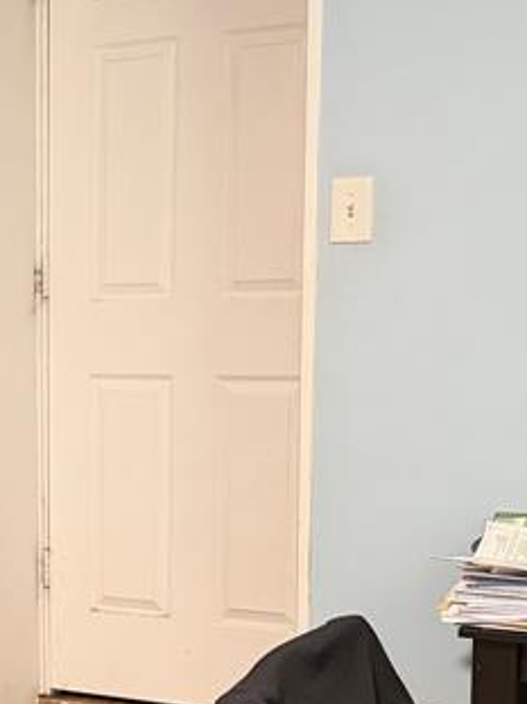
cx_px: -167
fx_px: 1605
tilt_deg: -9.4
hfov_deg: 17.4
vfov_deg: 24.4
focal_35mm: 79
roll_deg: +2.7
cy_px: 534
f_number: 1.78
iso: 640
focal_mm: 6.76
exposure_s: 1/60
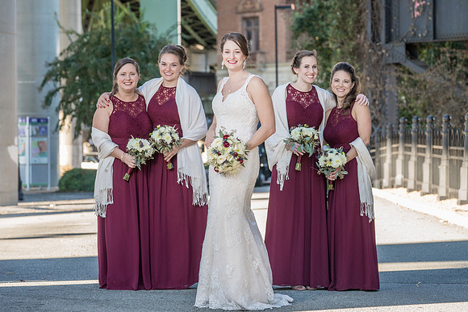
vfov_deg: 10.8
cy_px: 154
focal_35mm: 128
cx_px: 249
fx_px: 1659
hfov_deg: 16.1
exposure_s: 1/200
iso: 640
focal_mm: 116
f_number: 5.6
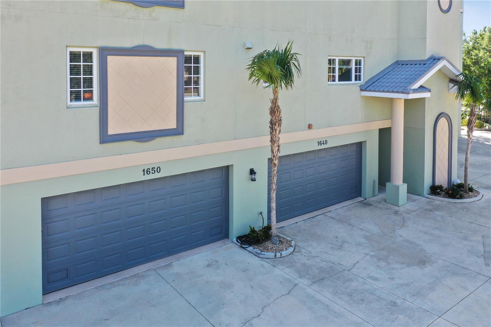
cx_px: 246
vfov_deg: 46.4
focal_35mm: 28
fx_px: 382
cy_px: 164
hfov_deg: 65.5
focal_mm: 10.26
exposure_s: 1/200
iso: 100
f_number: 4.5
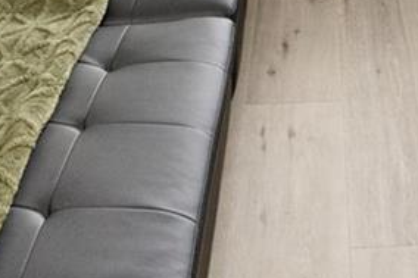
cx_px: 380
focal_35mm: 79
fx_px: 917
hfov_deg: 24.9
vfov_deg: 11.9
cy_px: -484
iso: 500
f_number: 7.1
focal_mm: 14
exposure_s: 1/30
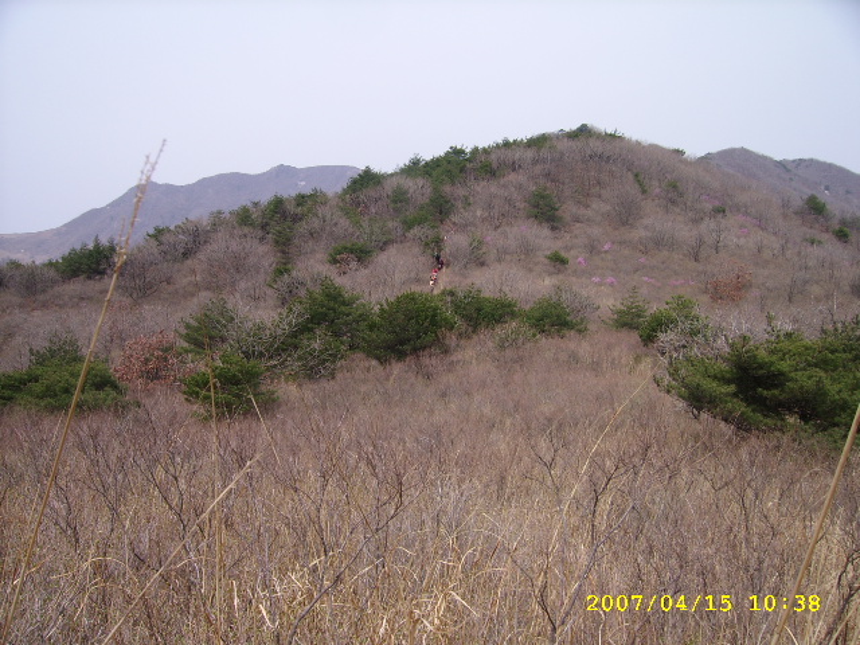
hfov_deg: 52.6
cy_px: 322
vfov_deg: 40.7
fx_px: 870
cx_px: 430
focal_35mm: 35
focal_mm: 5.95
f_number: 5.8
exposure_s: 1/297
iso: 50
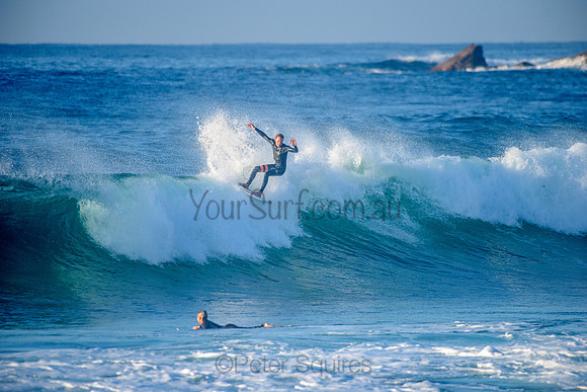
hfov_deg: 4.1
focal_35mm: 500
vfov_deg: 2.8
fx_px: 8154
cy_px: 196
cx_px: 294
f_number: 5.6
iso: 450
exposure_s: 1/2000
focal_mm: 500
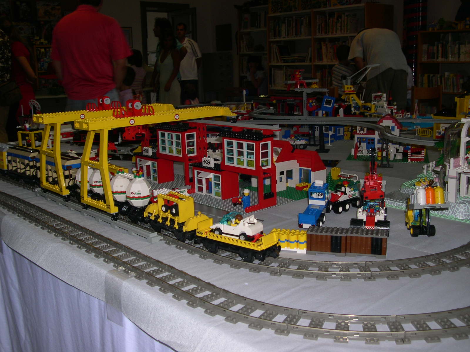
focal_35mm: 38
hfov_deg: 49.0
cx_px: 235
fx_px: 516
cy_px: 176
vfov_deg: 37.7
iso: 119
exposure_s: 1/30
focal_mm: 8
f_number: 7.6
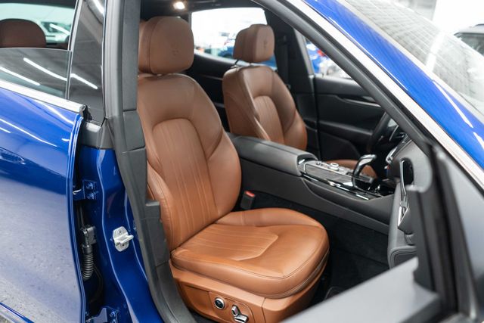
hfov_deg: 65.5
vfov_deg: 46.4
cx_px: 242
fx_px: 377
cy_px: 162
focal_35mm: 28
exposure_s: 1/60
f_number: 3.2
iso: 1600
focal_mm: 28
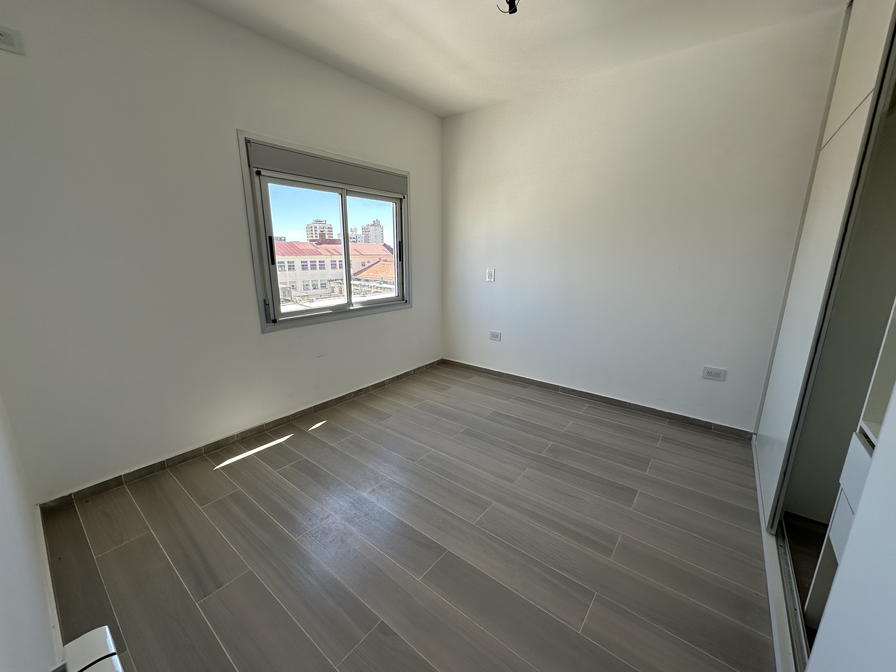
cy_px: 336
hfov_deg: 102.1
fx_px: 362
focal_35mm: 14
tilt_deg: -12.5
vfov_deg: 85.7
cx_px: 448
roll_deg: -0.9
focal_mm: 2.22
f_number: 2.2
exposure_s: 1/241
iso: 40
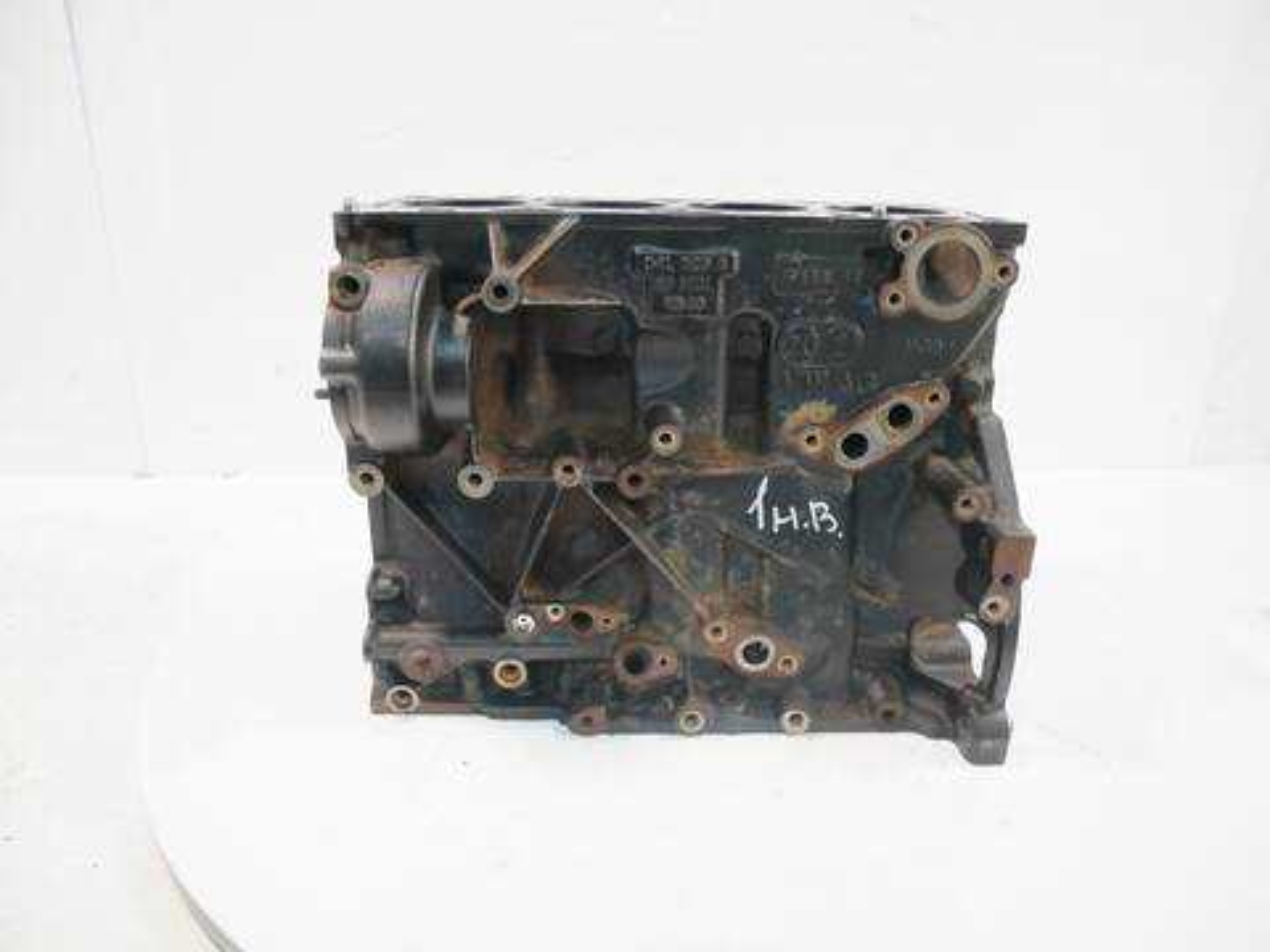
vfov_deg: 56.8
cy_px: 476
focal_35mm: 24
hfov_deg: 71.6
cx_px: 635
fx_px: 881
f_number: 3.5
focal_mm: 12
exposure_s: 1/60
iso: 400
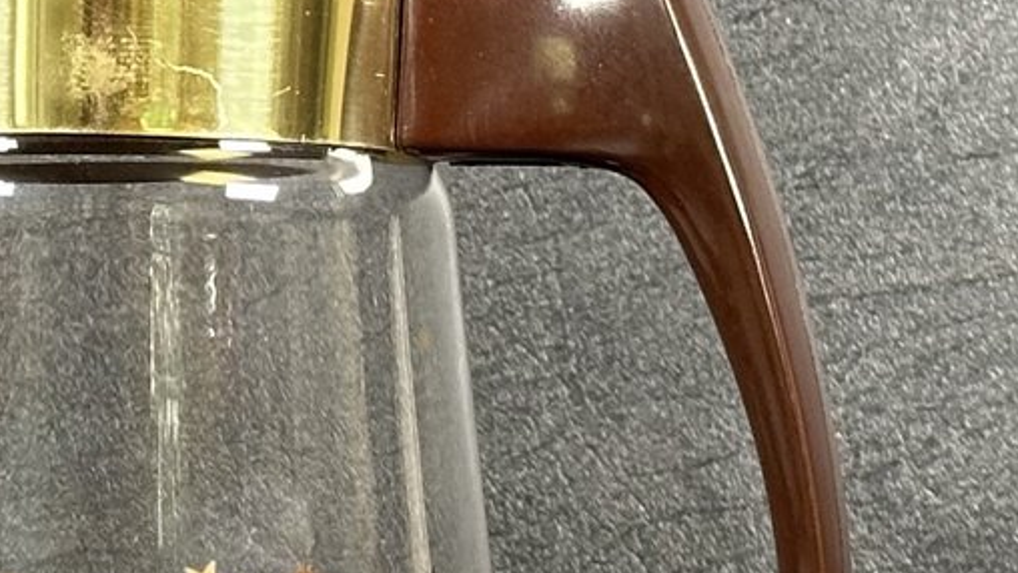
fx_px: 5562
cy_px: 655
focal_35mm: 206
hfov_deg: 10.4
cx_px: 72
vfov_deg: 5.9
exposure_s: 1/60
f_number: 1.78
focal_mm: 6.86
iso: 200
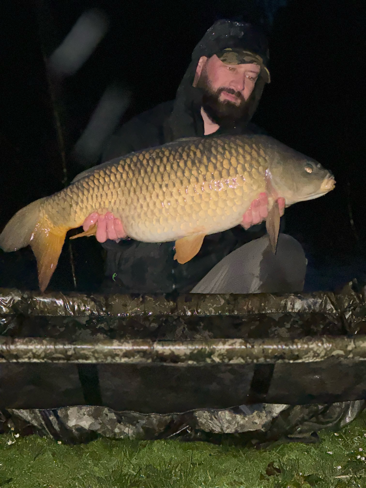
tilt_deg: -6.8
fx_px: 1086
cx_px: 183
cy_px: 244
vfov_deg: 25.3
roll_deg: -1.1
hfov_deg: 19.1
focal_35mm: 77
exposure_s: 1/34
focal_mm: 9
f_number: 2.8
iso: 1600
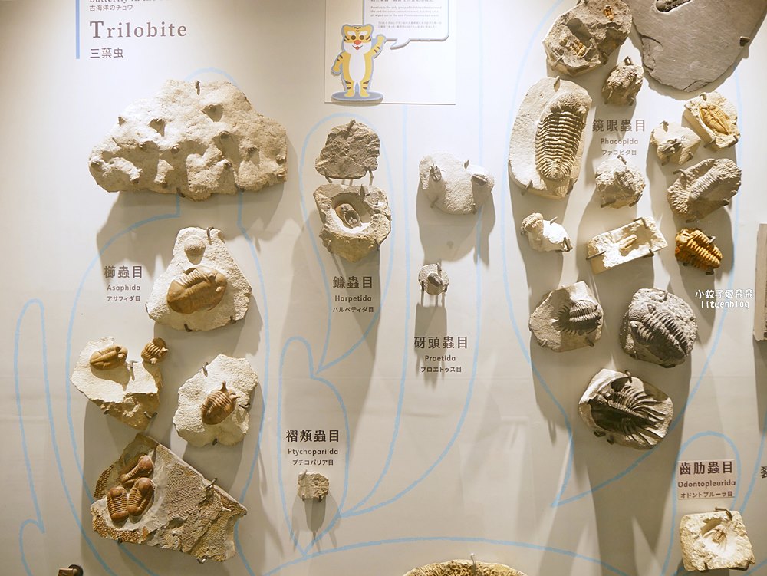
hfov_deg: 63.4
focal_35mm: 28
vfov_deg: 49.8
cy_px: 288
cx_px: 384
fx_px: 621
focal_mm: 14
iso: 320
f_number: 3.5
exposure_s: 1/60
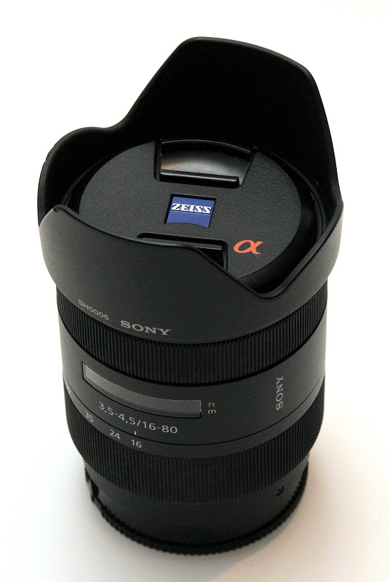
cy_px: 291
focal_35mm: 105
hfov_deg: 13.1
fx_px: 1700
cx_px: 195
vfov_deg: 19.4
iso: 200
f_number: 10
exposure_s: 1/125
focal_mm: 70
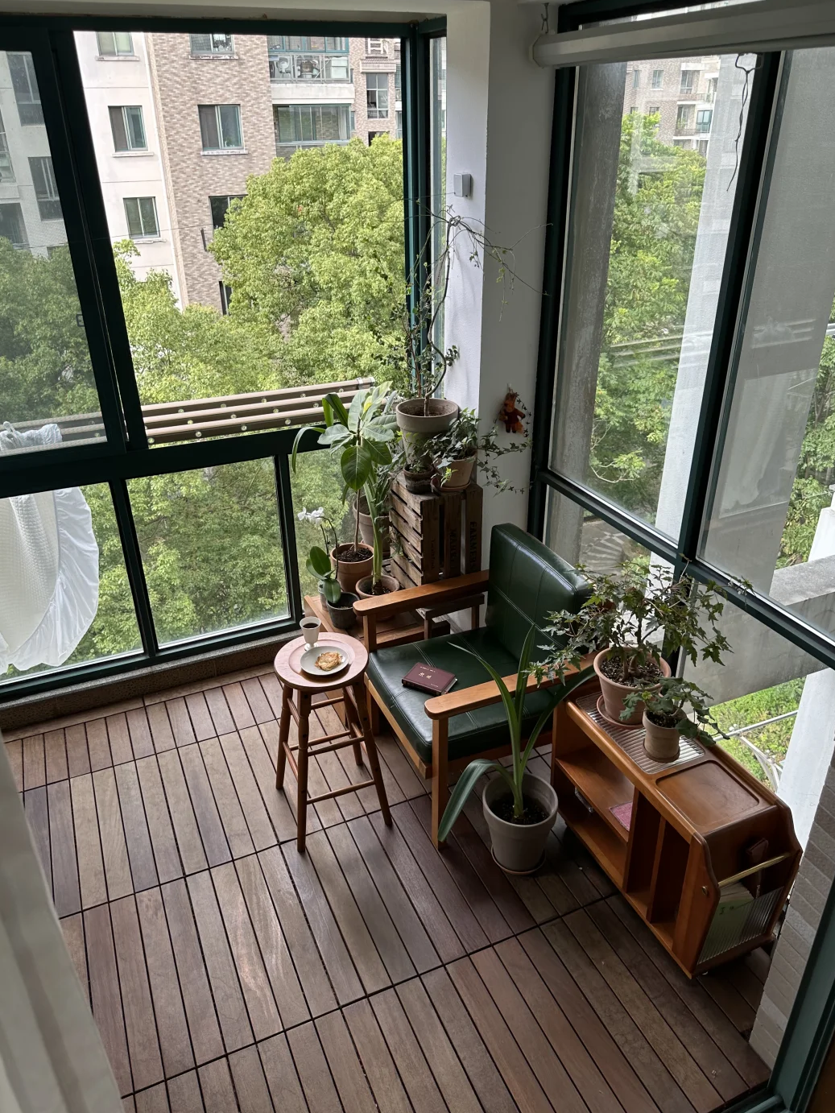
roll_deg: -0.6
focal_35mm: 25
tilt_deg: -27.0
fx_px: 804
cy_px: 547
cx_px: 422
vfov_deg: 69.4
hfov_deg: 54.9
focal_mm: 6.86
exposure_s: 1/351
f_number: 1.78
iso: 80
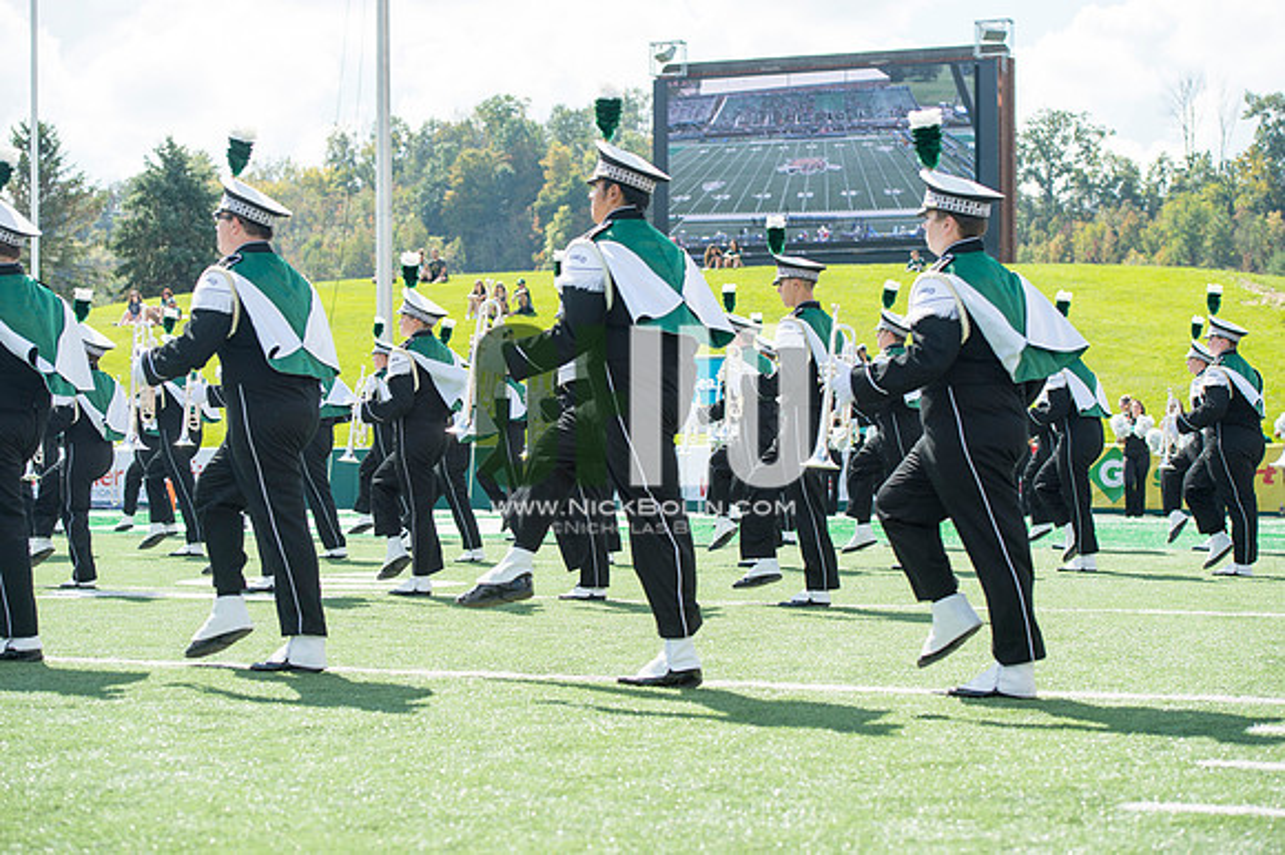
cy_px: 428
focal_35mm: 70
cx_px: 642
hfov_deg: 28.9
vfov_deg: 19.4
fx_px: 2497
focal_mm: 70
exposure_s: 1/1000
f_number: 4.5
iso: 200
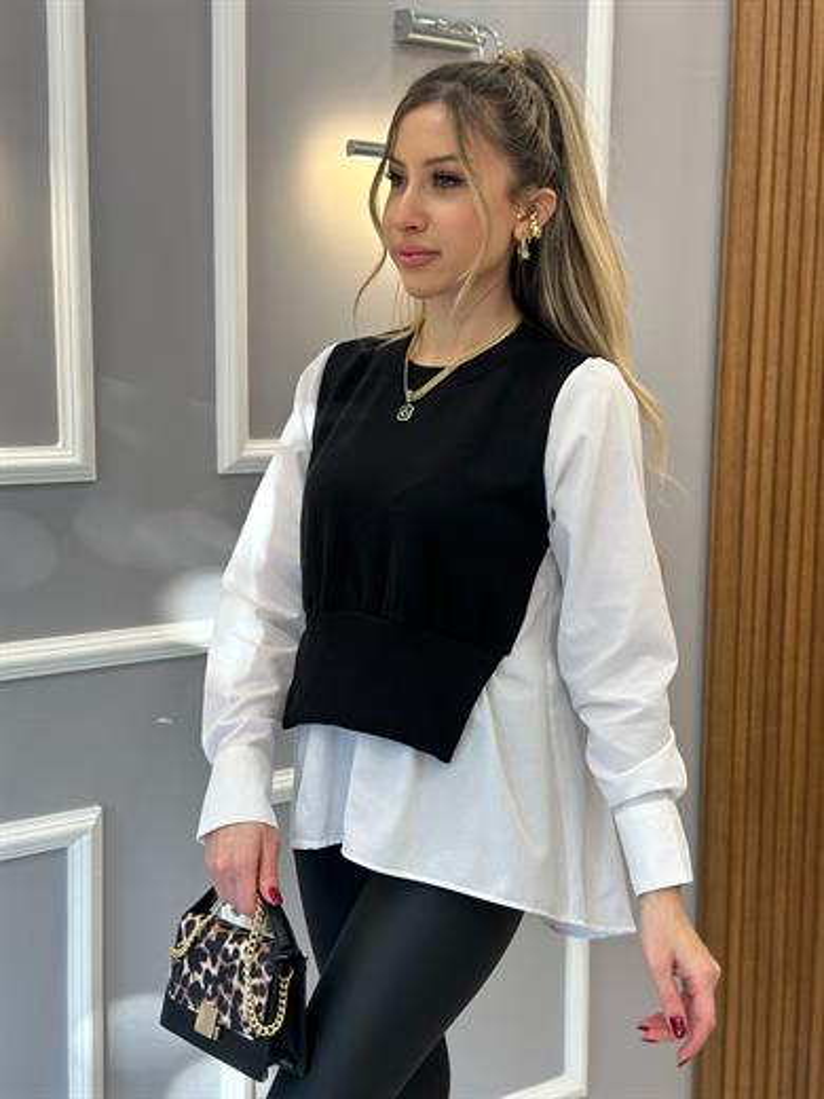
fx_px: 1523
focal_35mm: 48
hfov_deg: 30.3
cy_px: 550
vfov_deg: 39.7
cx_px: 412
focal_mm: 6.86
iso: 80
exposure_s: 1/100
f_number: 1.78
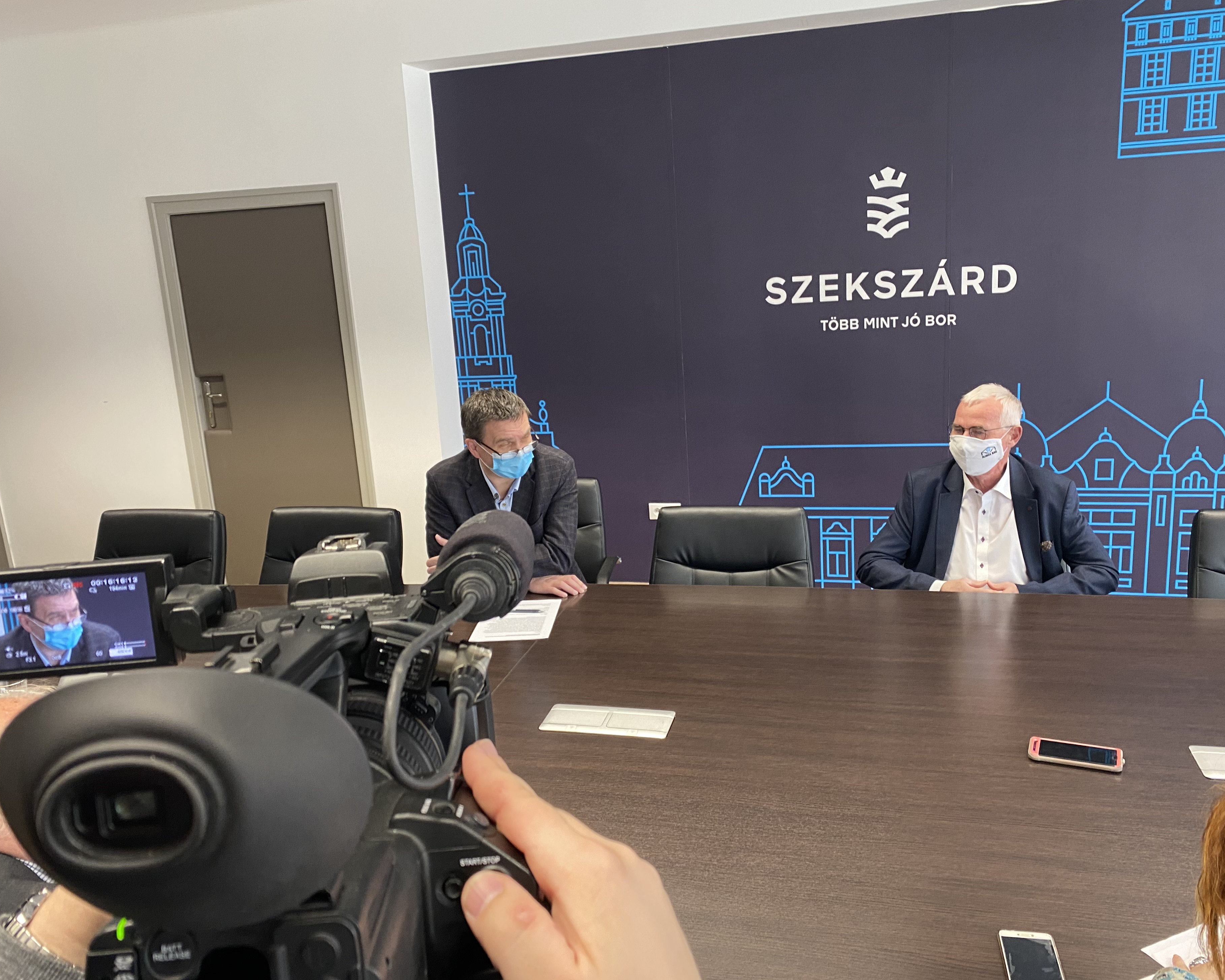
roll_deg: +4.2
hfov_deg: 62.2
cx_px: 613
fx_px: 1015
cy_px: 484
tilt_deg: -13.3
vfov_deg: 51.5
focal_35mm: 28
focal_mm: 4.25
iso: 125
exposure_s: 1/50
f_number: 1.8
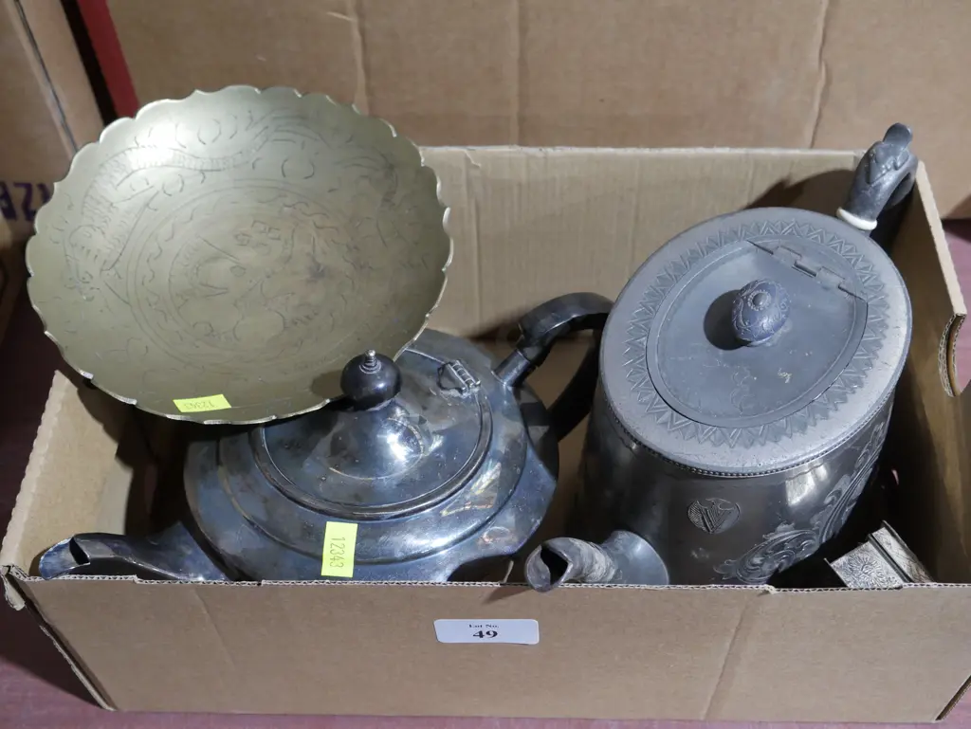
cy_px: 364
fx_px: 1123
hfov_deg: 46.8
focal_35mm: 40
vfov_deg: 36.0
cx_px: 486
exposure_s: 1/60
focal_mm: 20
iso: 1000
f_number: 4.5
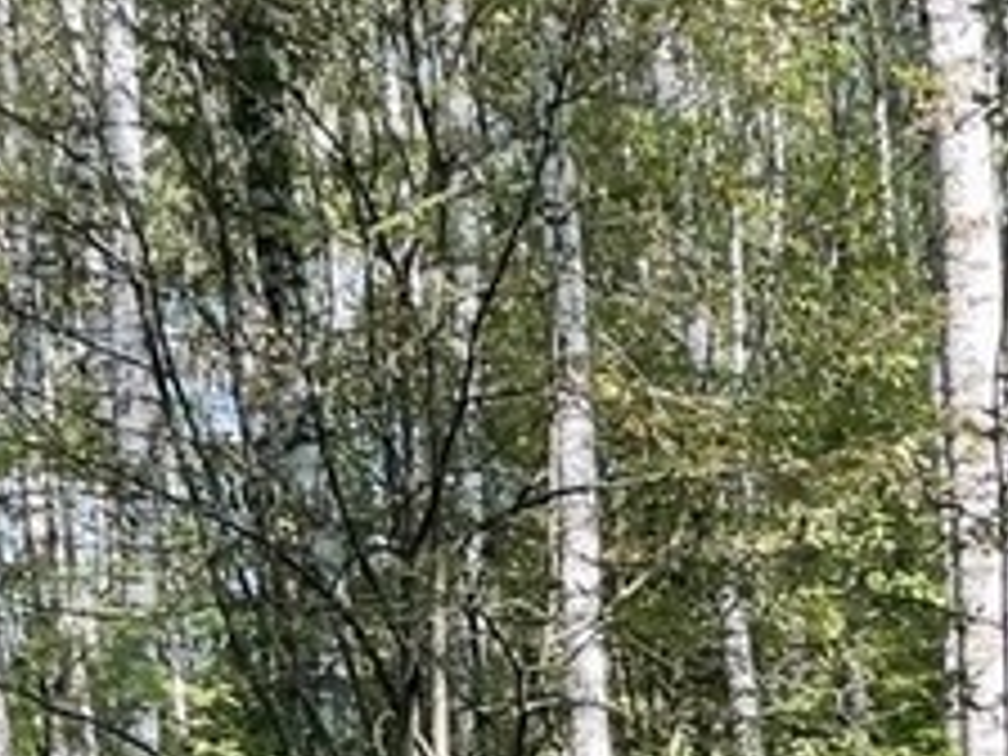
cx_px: 1161
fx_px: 3465
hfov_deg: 16.0
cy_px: 1354
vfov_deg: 11.6
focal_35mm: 119
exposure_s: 1/312
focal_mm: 4.2
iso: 32
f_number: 1.6
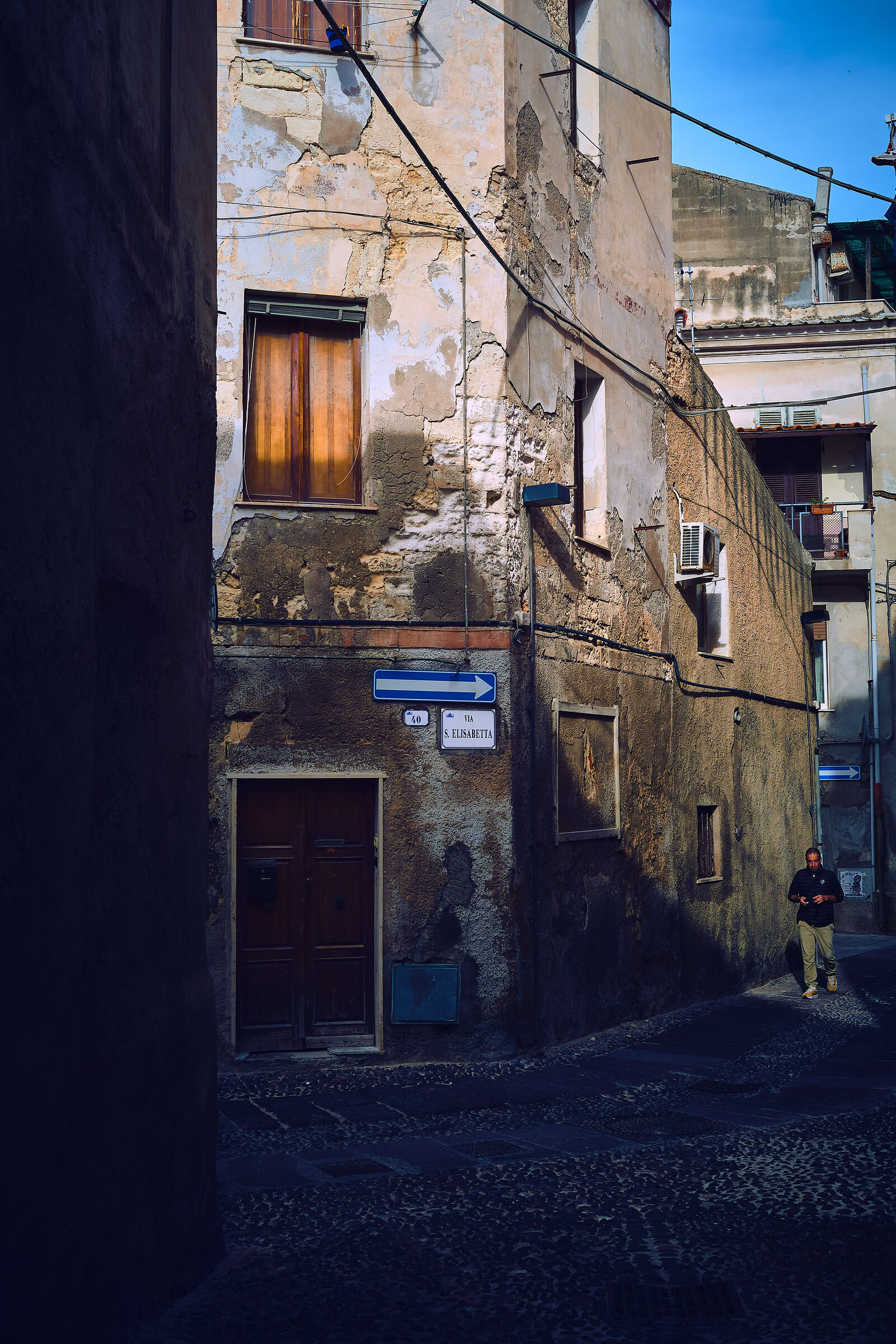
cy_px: 672
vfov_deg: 47.4
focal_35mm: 41
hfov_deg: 32.6
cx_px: 448
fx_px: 1531
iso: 200
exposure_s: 1/500
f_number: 7.1
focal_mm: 27
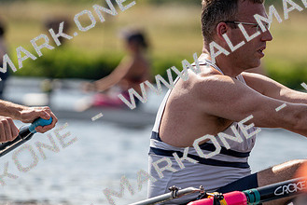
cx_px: 233
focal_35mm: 705
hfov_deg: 2.9
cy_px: 112
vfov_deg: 2.0
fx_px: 6017
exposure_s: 1/1600
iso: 250
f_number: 6.3
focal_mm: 400
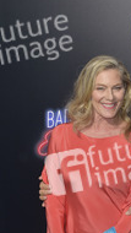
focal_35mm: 97
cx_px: 144
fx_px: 598
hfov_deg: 12.3
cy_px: 228
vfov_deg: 21.3
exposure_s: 1/250
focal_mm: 44
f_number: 6.3
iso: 250
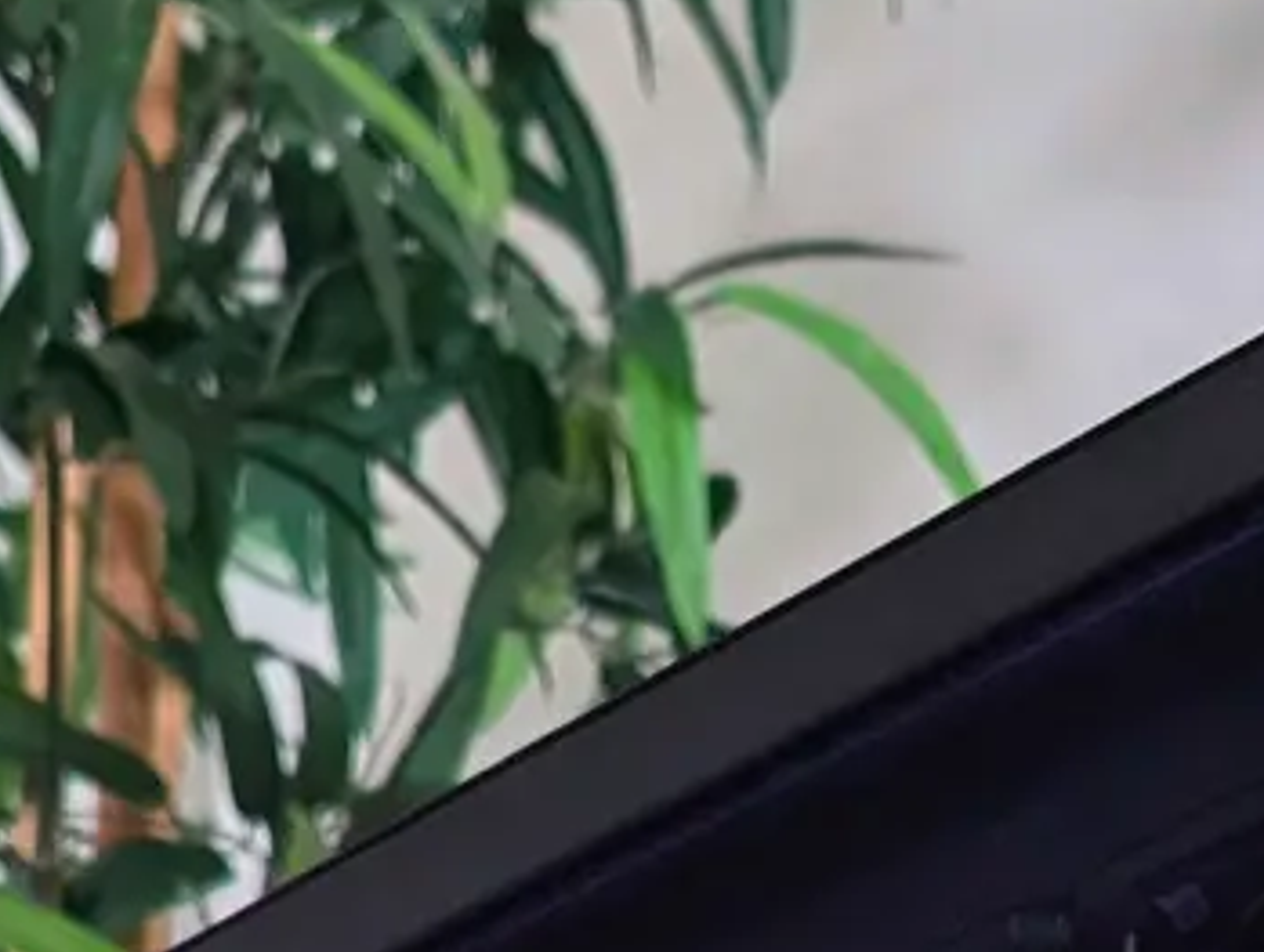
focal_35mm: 132
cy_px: 2346
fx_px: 4828
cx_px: 1286
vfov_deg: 9.8
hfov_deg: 14.7
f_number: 1.68
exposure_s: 1/39.5
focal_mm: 6.9
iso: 38
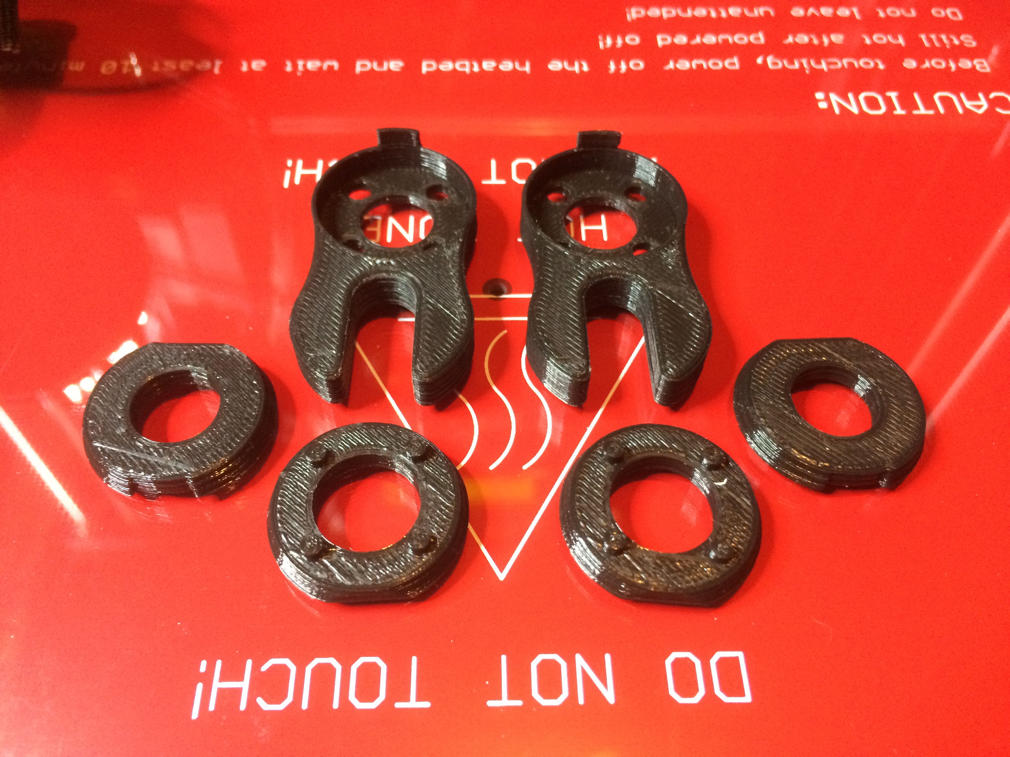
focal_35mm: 29
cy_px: 378
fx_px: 846
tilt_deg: -53.4
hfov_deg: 61.7
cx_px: 505
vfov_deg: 48.2
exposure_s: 1/25
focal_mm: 4.15
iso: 250
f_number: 2.2
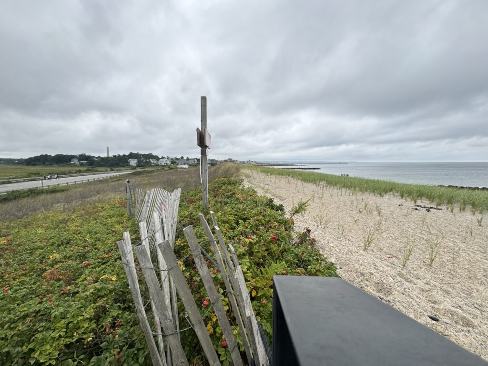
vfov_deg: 85.7
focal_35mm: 14
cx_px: 244
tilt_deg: -6.5
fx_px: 197
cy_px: 183
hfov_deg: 102.1
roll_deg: +0.0
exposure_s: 1/344
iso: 40
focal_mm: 2.22
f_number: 2.2
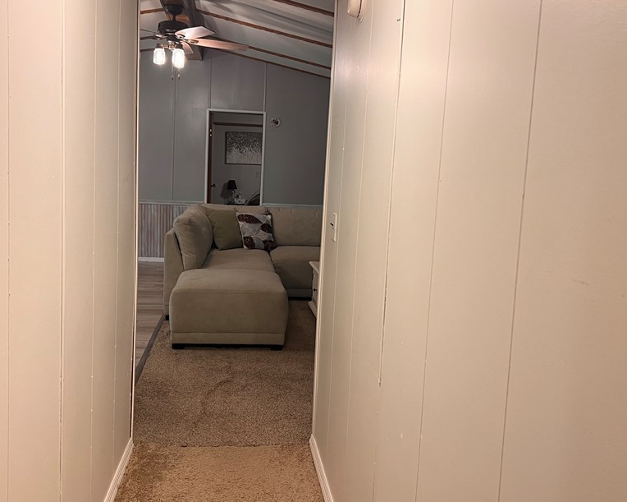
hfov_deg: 52.8
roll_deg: -2.7
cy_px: 236
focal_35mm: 34
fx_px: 631
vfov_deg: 43.3
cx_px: 291
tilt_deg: -6.7
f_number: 1.5
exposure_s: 1/60
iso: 80
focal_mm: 5.7
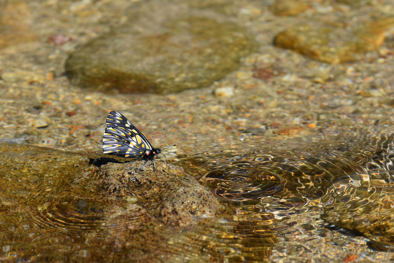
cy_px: 132
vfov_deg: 6.8
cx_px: 197
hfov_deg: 10.2
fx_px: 2217
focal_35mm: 202
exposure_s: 1/1000
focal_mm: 135
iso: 800
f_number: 8
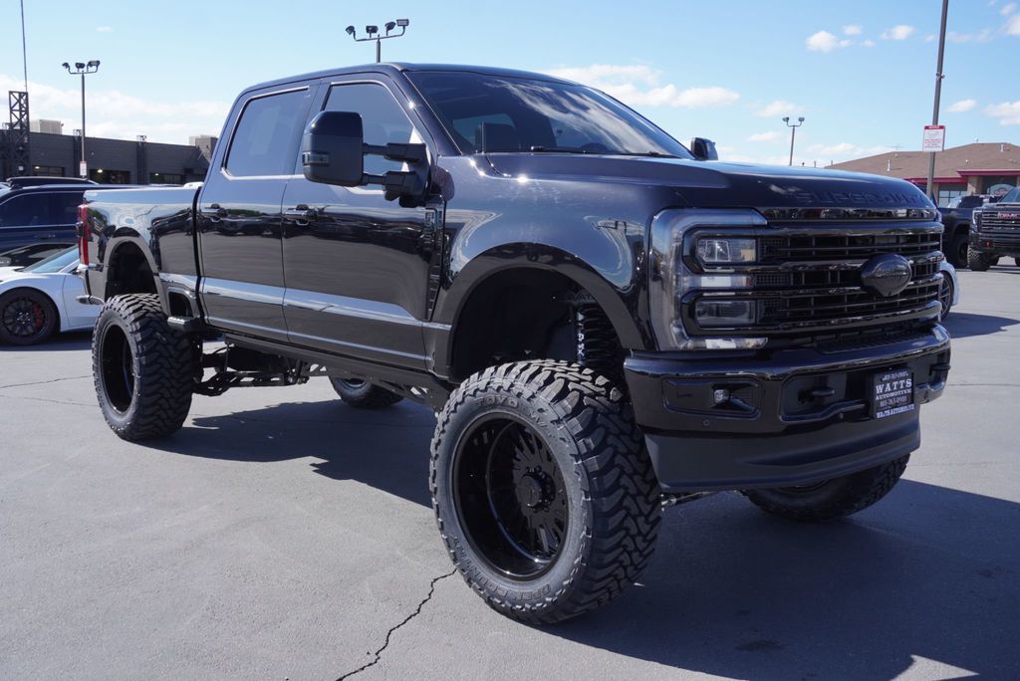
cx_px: 510
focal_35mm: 36
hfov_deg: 53.1
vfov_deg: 36.9
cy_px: 340
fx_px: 1021
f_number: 7.1
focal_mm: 24
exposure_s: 1/200
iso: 100
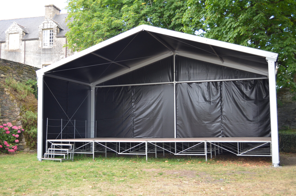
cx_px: 148
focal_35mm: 42
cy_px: 98
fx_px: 345
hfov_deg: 46.5
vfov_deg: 31.8
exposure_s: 1/125
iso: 400
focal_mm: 28
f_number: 4.5
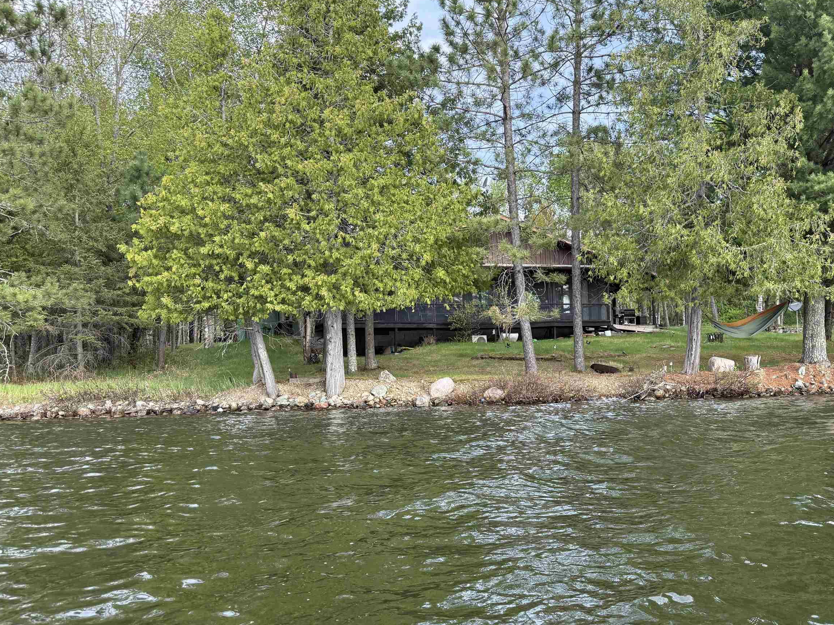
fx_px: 771
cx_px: 506
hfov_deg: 56.3
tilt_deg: +0.5
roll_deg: +0.9
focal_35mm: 32
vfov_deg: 44.1
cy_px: 342
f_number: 1.78
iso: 100
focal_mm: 6.76
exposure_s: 1/1106
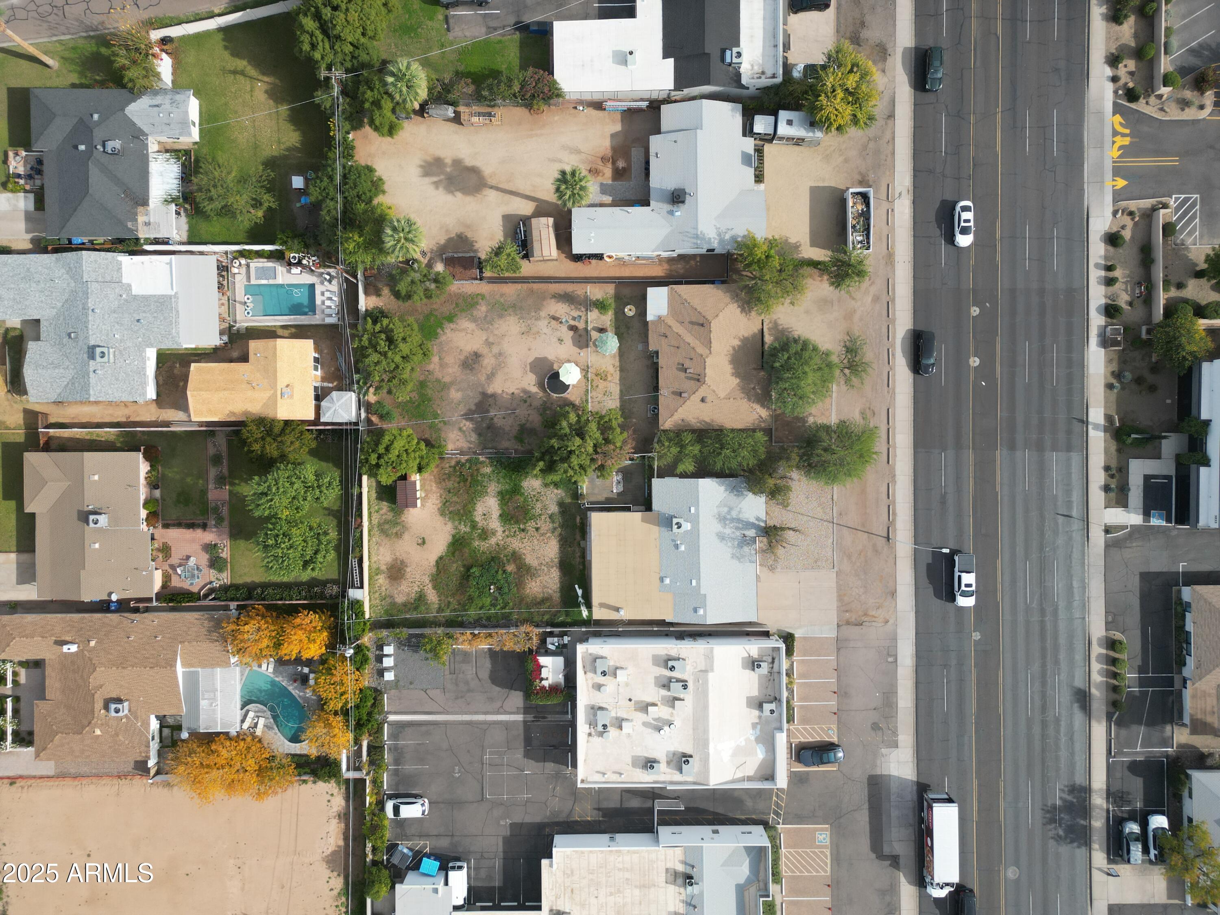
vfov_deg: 56.8
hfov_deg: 71.6
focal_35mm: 24
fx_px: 846
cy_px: 458
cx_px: 610
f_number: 1.7
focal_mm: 6.72
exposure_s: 1/2000
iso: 140
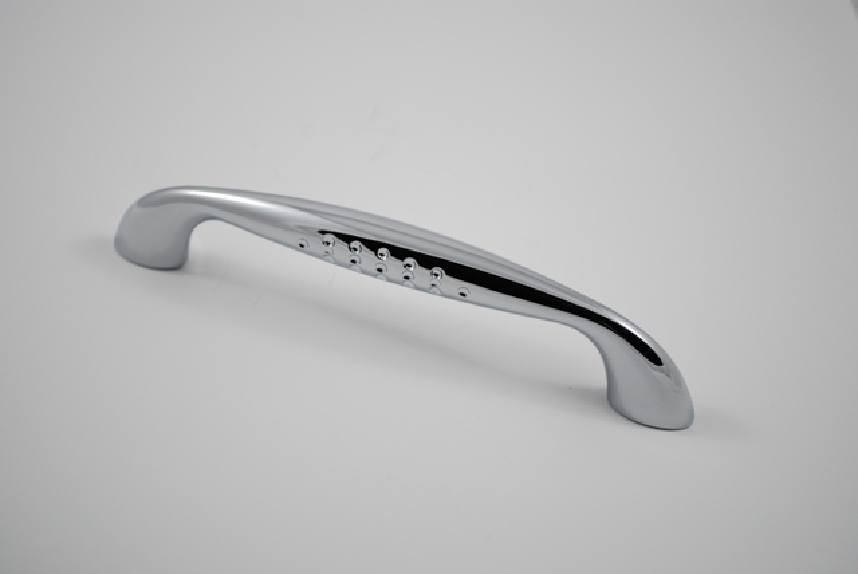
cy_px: 287
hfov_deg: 29.8
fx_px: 1610
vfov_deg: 20.2
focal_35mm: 68
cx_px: 429
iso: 100
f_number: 5.3
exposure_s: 1/25
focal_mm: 45
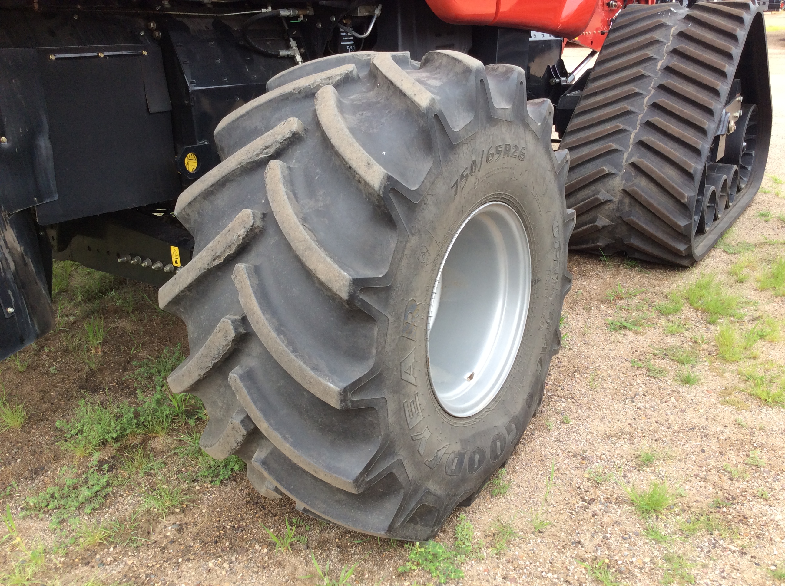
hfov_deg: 56.9
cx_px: 392
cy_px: 293
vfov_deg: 44.1
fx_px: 725
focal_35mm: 32
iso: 32
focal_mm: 3.3
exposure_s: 1/153
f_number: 2.4
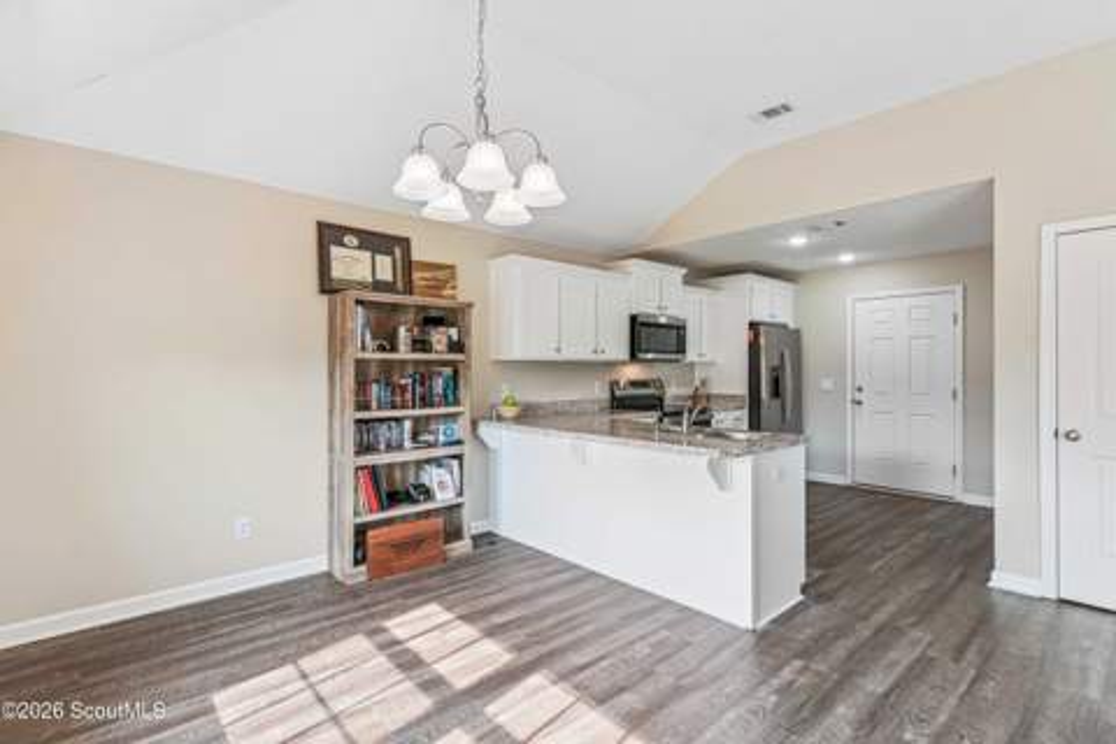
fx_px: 527
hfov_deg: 93.3
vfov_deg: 70.4
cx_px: 558
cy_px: 372
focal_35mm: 17
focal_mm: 17
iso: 250
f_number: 8
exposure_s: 1/25
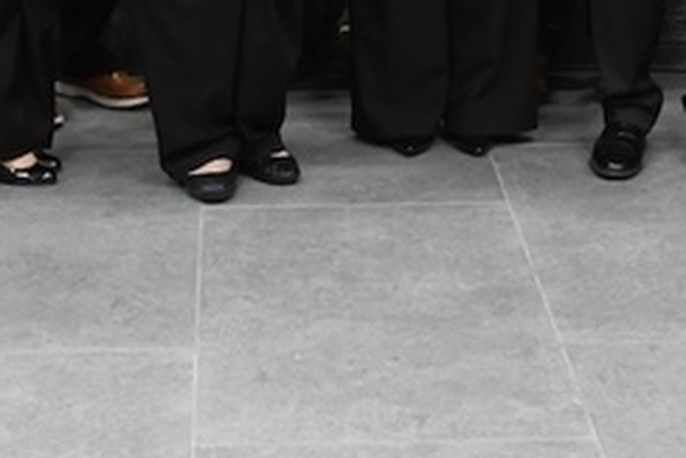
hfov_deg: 15.8
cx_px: 290
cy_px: -455
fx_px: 2479
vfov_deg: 9.8
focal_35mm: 130
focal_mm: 21
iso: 1600
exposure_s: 1/60
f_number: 5.6
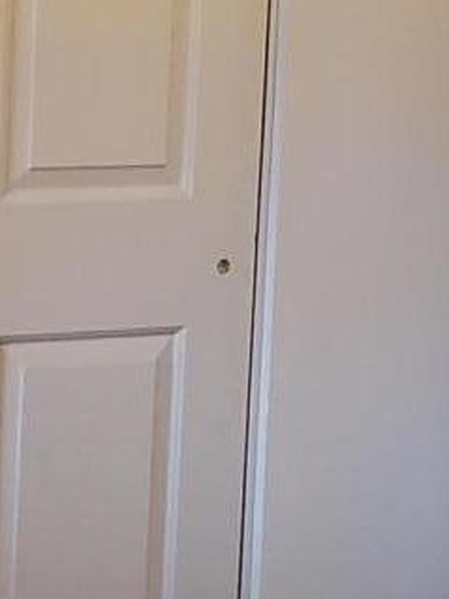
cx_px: 175
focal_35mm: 163
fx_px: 2821
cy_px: 338
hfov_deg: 9.1
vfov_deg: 12.1
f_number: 1.5
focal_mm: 4.3
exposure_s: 1/40
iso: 320
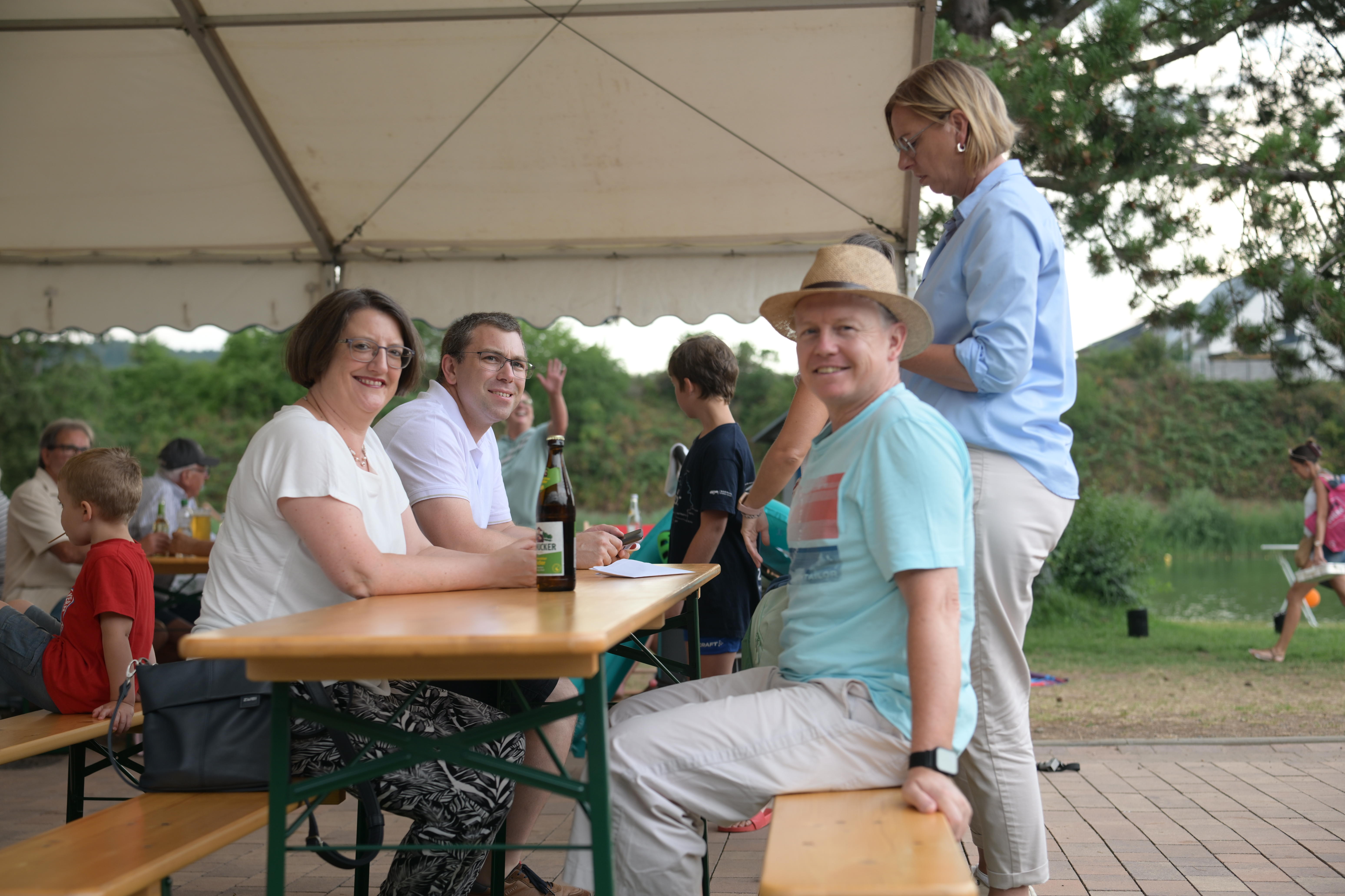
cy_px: 448
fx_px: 1756
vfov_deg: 28.6
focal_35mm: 47
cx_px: 672
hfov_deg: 41.9
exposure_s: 1/125
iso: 160
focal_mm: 47
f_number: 2.8
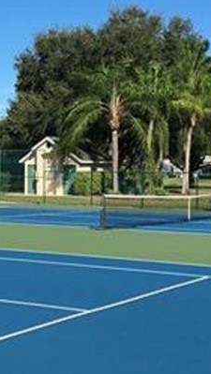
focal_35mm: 81
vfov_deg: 26.2
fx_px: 804
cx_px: -1
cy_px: 191
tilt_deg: -1.6
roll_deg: +0.0
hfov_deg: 14.7
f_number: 2.2
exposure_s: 1/1789
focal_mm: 4.15
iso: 25
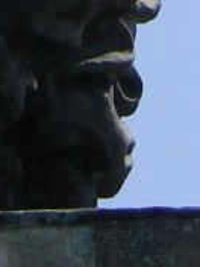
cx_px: 168
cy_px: -461
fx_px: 7757
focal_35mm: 1007
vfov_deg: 2.0
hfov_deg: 1.5
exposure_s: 1/500
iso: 80
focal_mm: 26.2
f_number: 5.6
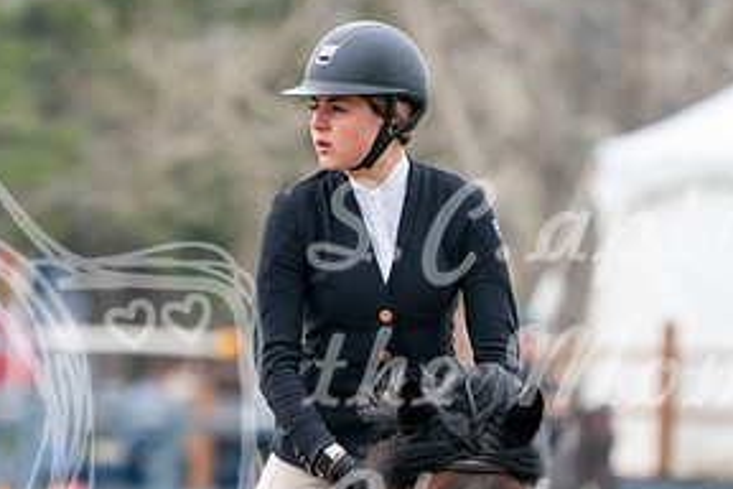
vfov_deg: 2.0
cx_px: 260
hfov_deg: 3.0
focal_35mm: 684
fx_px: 13926
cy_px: 378
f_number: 5.6
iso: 400
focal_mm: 339
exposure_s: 1/400
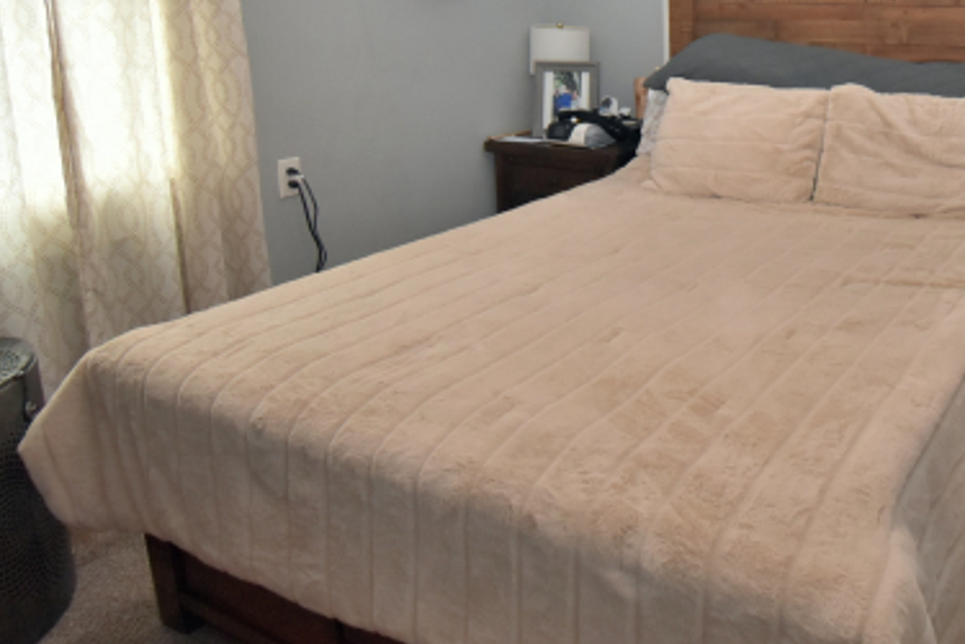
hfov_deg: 57.7
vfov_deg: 42.2
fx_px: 804
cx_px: 759
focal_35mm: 30
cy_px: 157
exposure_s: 1/60
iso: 900
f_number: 4.5
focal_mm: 10
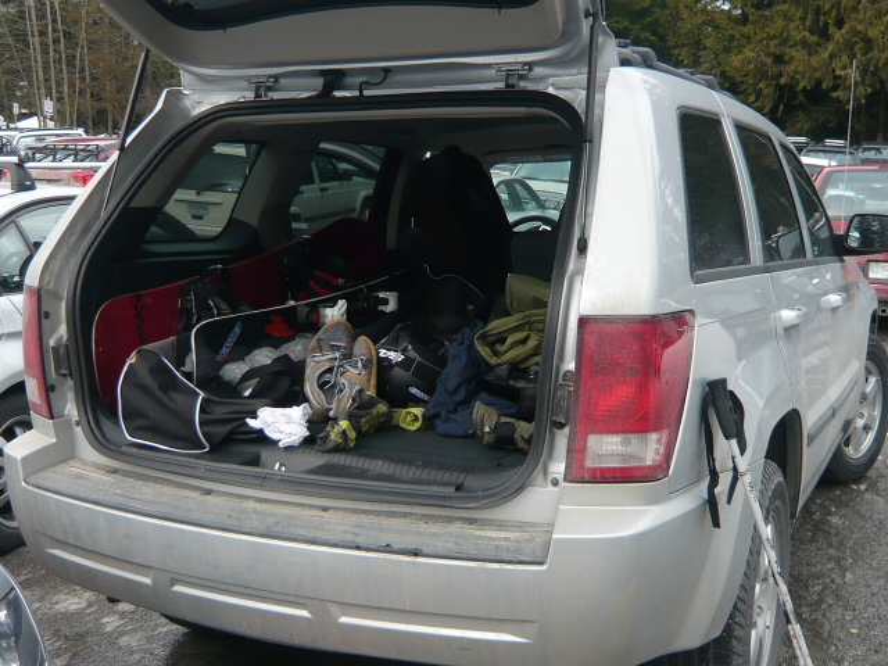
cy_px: 333
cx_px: 444
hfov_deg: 44.8
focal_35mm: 42
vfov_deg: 34.3
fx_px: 1077
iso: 100
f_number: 2.8
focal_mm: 4.6
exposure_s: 1/320
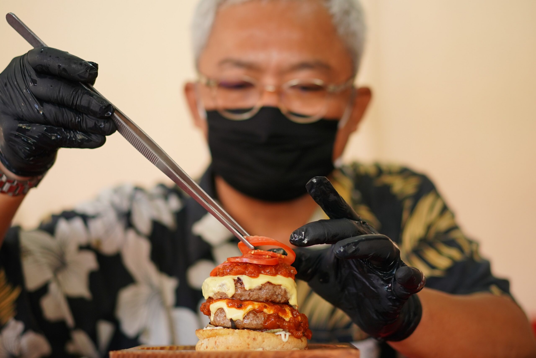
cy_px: 179
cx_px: 268
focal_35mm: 82
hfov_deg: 24.8
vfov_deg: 16.7
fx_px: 1221
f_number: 1.8
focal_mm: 55
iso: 250
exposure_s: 1/160
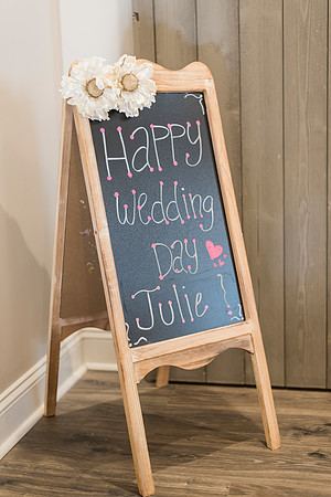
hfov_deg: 27.0
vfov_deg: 39.6
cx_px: 166
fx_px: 690
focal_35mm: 50
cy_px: 248
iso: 800
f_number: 2
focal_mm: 50
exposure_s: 1/80
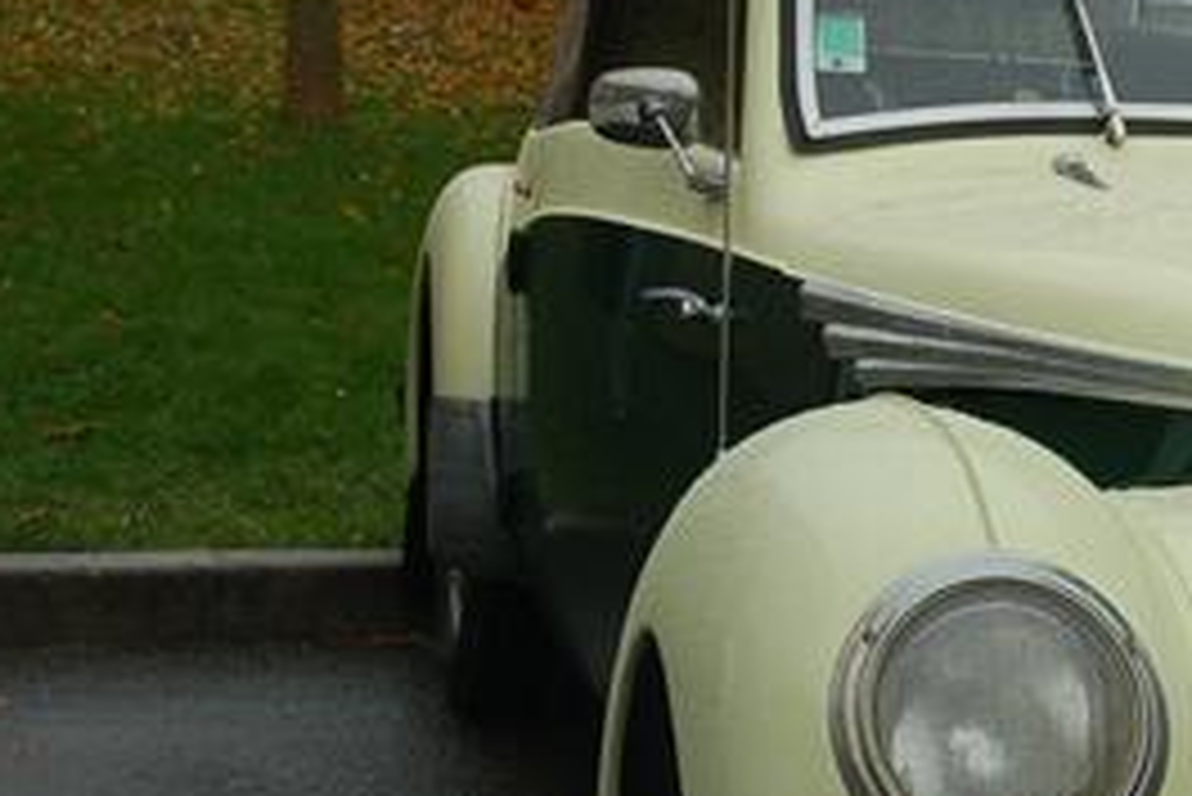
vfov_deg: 10.9
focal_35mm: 126
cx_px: 1167
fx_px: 4186
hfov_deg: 15.9
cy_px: 504
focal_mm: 31
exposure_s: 1/250
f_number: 8
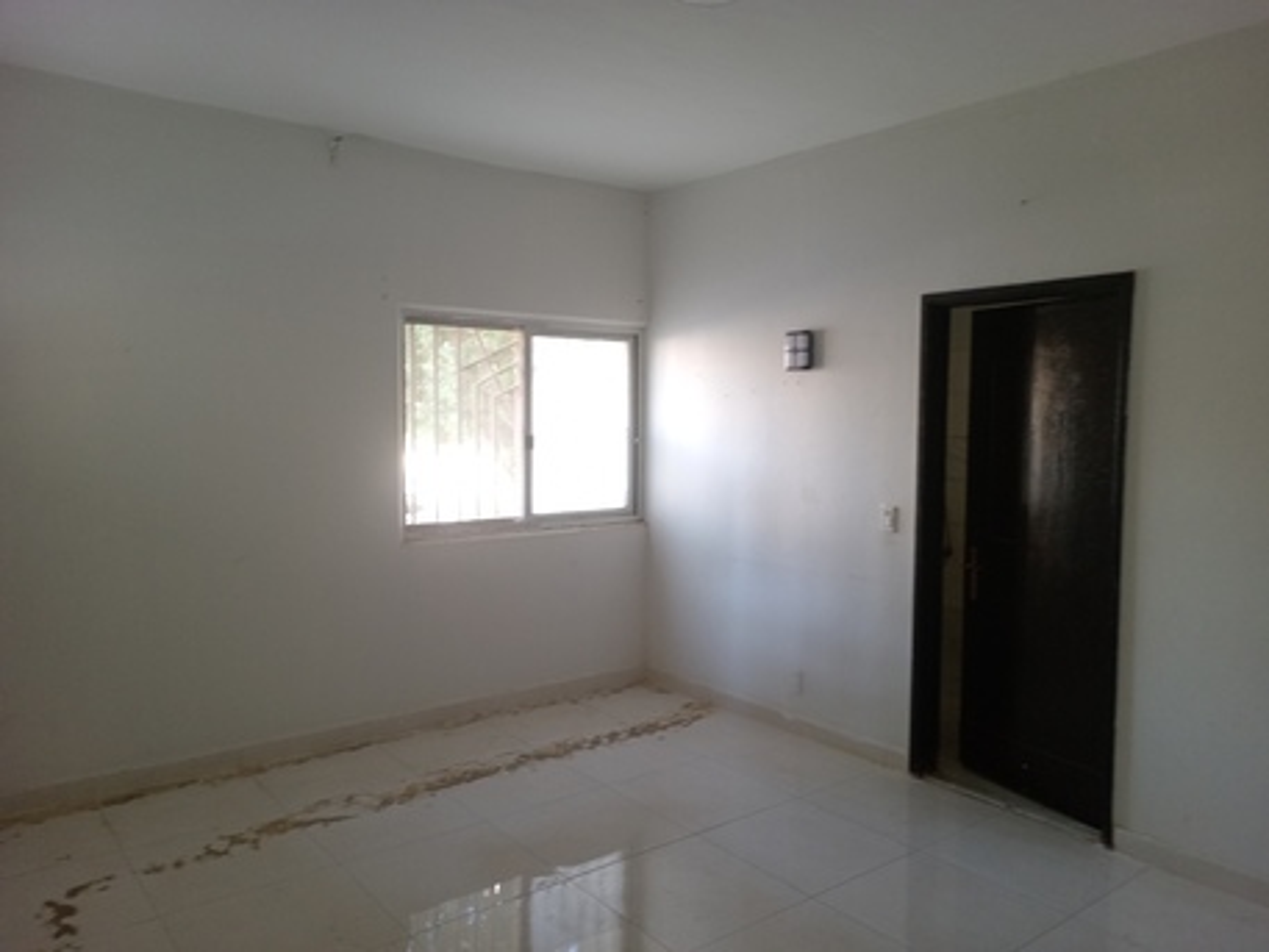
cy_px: 476
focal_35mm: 26
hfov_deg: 67.3
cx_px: 634
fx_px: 953
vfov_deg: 53.1
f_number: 1.8
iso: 415
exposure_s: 1/24
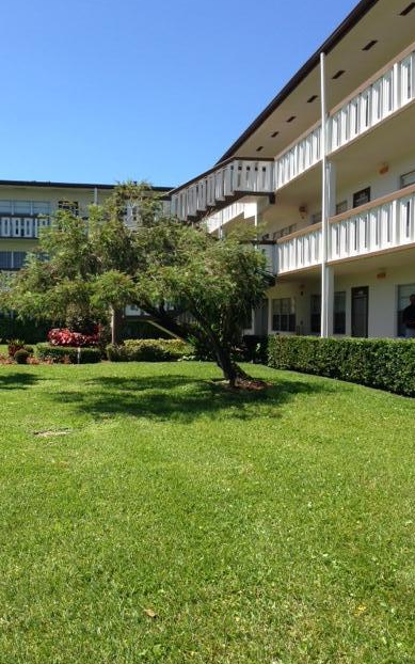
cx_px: 171
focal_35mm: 36
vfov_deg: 54.0
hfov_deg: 35.3
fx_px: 651
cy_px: 326
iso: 50
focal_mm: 4.12
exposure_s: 1/1106
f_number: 2.4
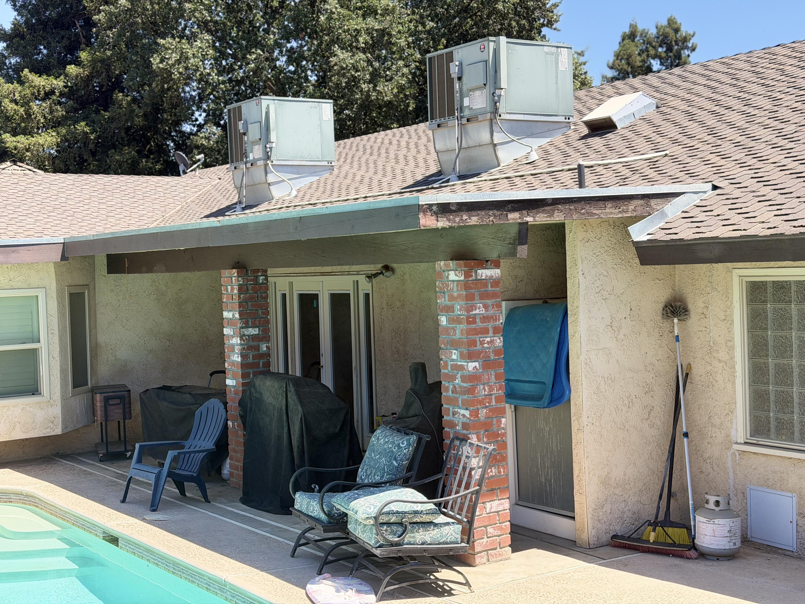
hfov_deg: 39.7
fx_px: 1116
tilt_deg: -2.4
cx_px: 402
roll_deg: +2.0
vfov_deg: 30.3
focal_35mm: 48
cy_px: 302
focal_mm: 6.76
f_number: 1.78
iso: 80
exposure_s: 1/2208
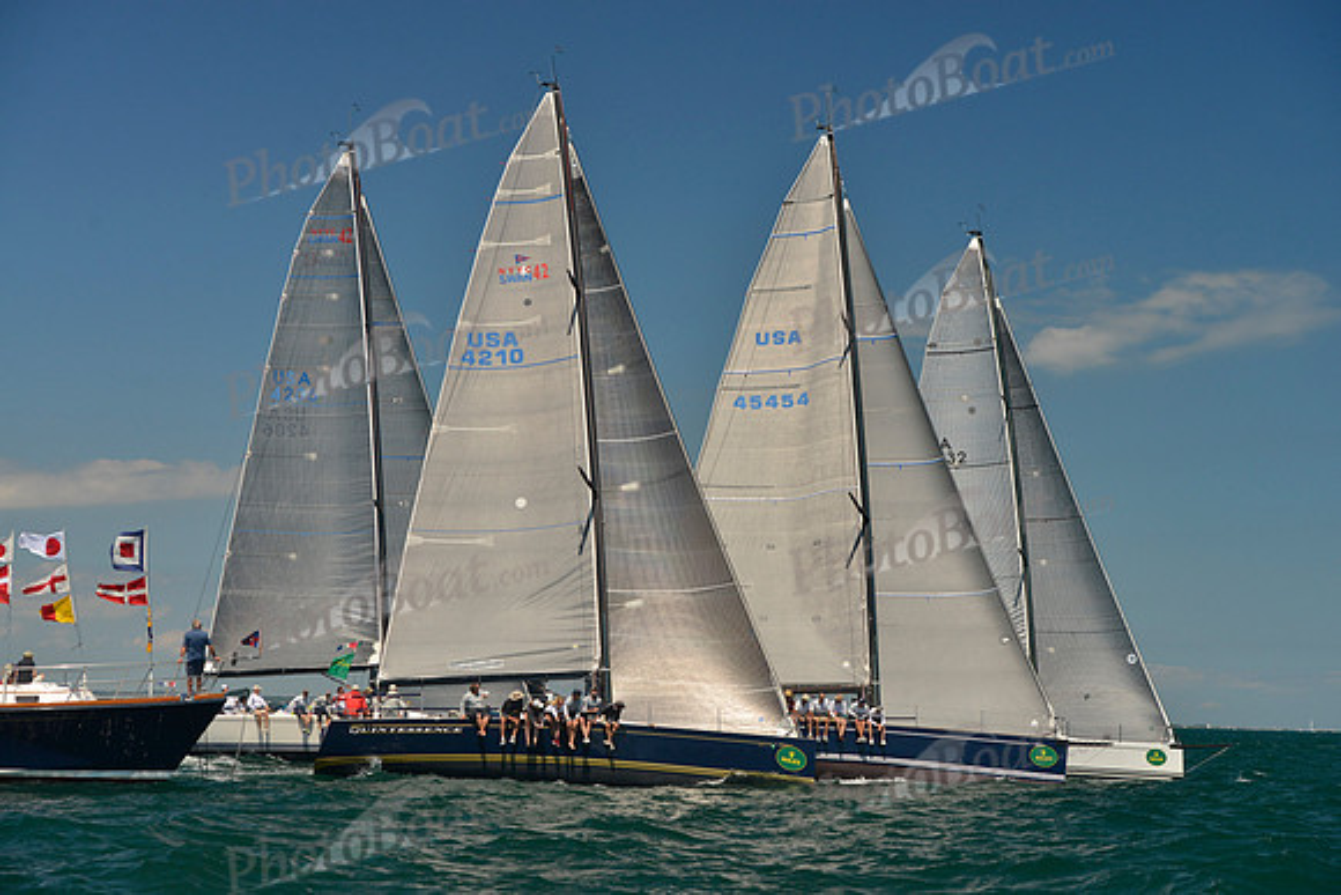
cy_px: 448
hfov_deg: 28.8
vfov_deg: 19.5
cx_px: 670
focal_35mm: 70
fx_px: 2608
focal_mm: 70
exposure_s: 1/1250
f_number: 7.1
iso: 400
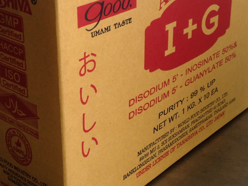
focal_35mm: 73
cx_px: 95
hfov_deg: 26.6
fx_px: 522
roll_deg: -0.7
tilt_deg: -16.2
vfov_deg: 19.9
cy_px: 43
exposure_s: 1/15
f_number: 2.4
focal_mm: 4.28
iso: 64
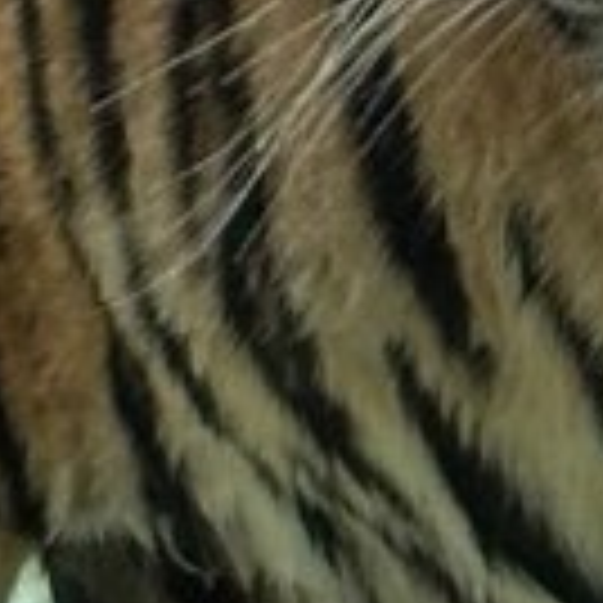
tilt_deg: -15.4
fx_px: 8750
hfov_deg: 3.9
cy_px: 225
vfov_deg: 3.9
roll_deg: -4.3
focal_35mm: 444
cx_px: 1048
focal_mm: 6.86
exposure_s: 1/571
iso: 64
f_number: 1.78
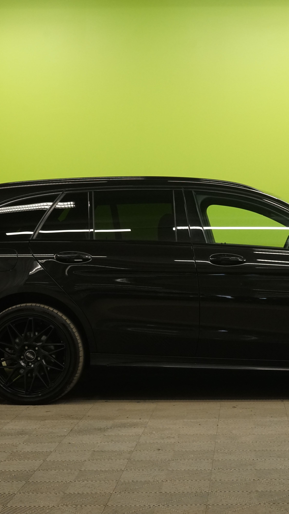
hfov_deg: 16.8
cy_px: 256
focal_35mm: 71
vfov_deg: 29.7
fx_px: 967
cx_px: 237
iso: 2000
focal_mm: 45
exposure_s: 1/25
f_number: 9
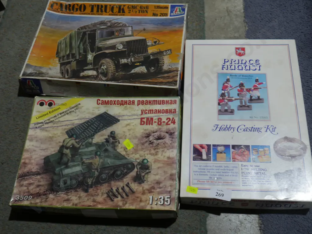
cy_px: 117
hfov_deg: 46.8
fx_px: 361
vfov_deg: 36.0
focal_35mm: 40
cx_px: 156
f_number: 4.5
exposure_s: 1/60
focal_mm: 20
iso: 200
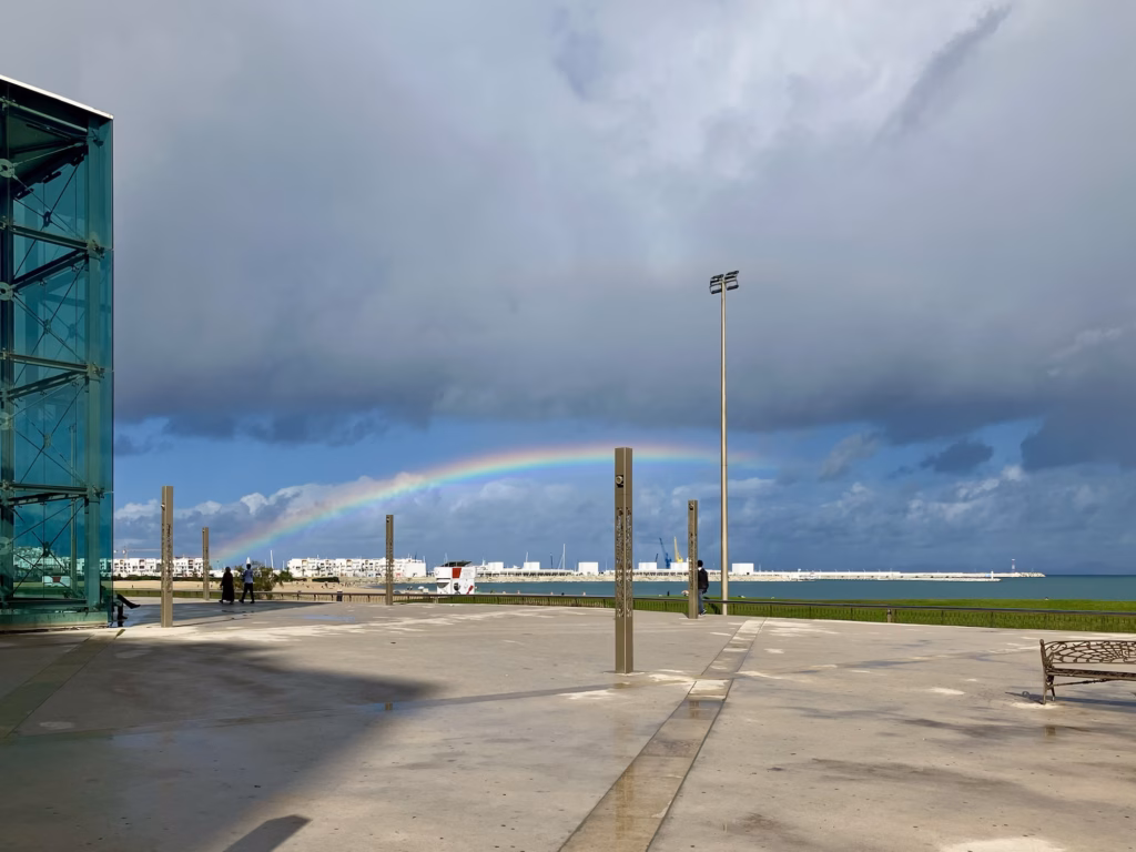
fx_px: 919
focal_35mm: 28
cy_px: 426
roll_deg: +0.2
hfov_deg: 63.4
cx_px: 568
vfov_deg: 49.7
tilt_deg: +8.1
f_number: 1.8
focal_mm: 3.99
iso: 32
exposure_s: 1/4878
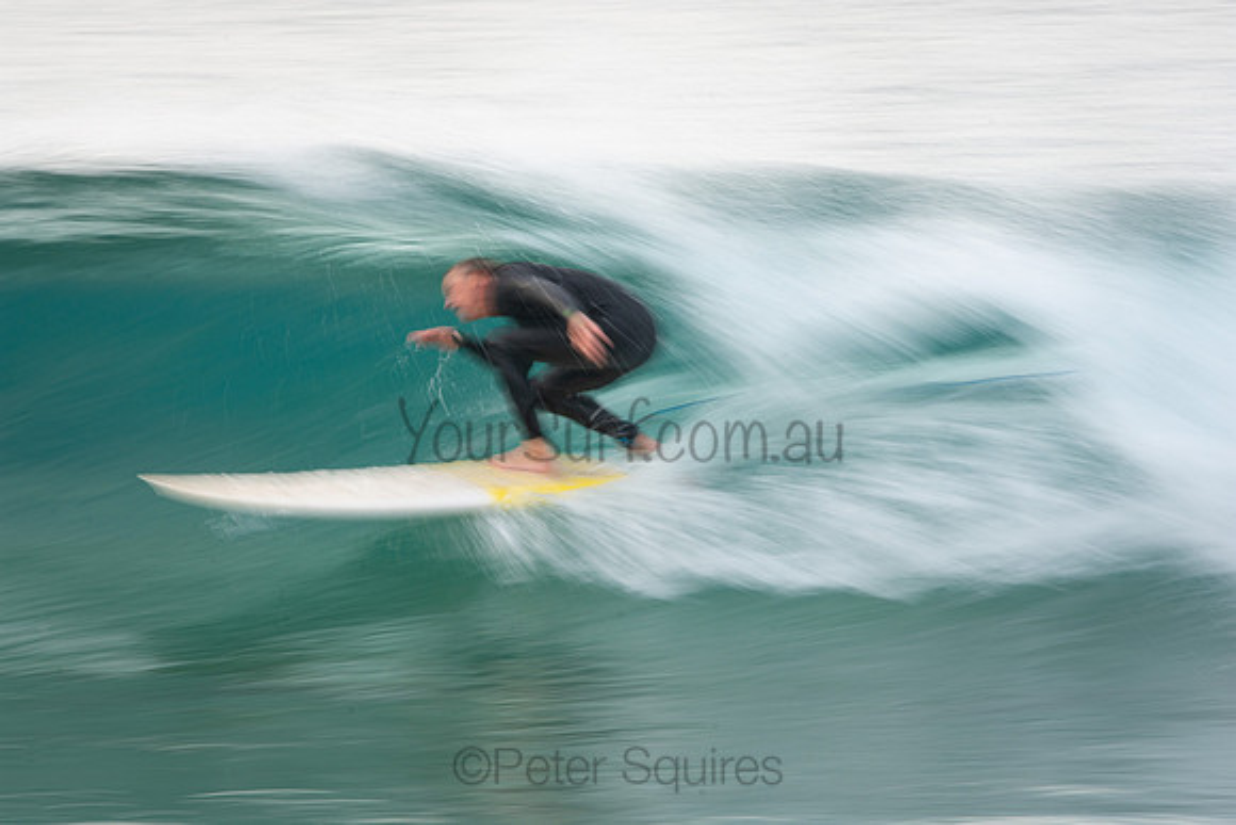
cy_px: 412
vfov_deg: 2.6
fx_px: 18028
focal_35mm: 525
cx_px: 618
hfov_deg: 3.9
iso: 100
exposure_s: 1/15
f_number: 20
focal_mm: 350
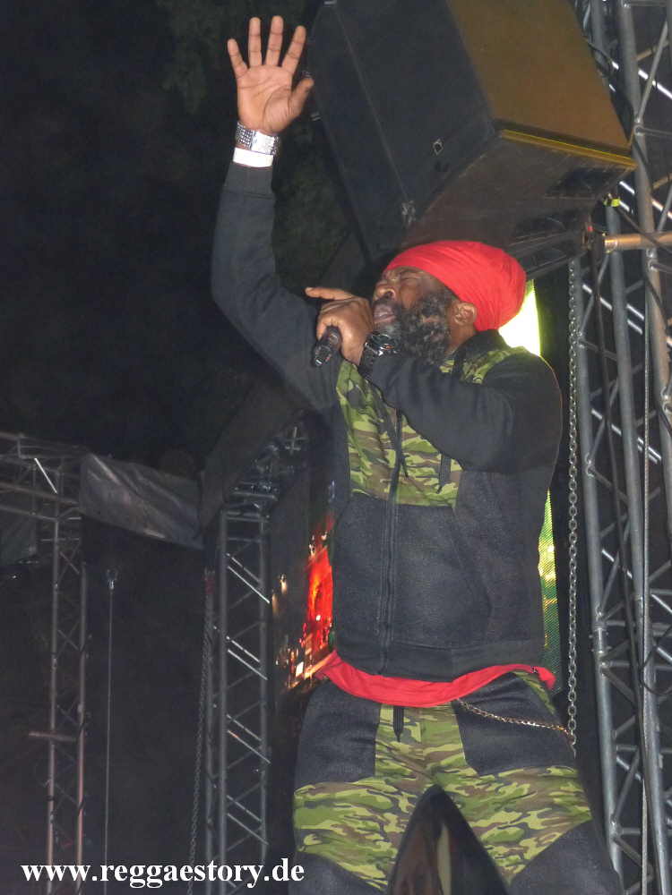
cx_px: 336
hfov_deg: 27.0
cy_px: 448
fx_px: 1398
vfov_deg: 35.5
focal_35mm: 54
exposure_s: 1/60
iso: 400
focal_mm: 9.8
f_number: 2.8
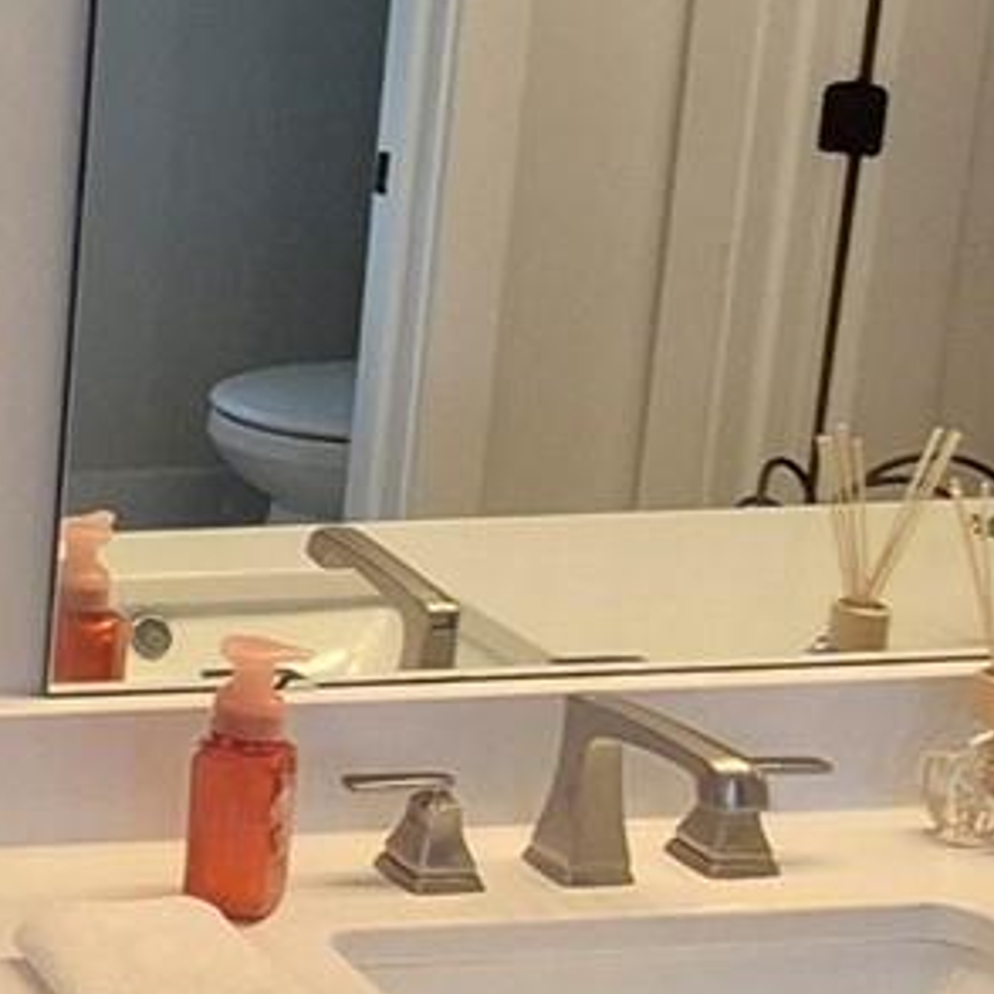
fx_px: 2599
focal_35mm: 80
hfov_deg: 15.6
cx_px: -1163
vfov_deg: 21.3
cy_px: 162
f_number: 2.2
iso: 125
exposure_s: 1/60
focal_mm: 1.74
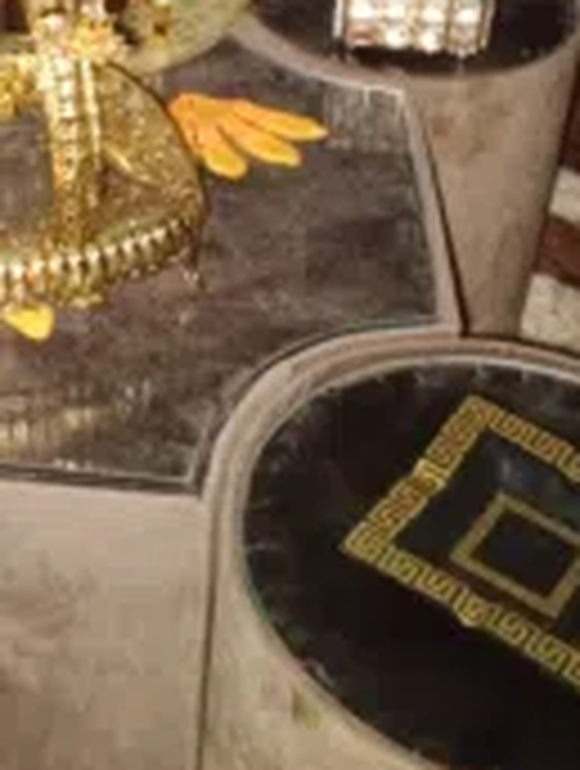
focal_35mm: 63
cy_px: 81
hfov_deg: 22.7
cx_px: 45
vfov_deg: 29.4
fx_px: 1402
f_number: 1.6
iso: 2338
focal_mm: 4.09
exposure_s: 1/20
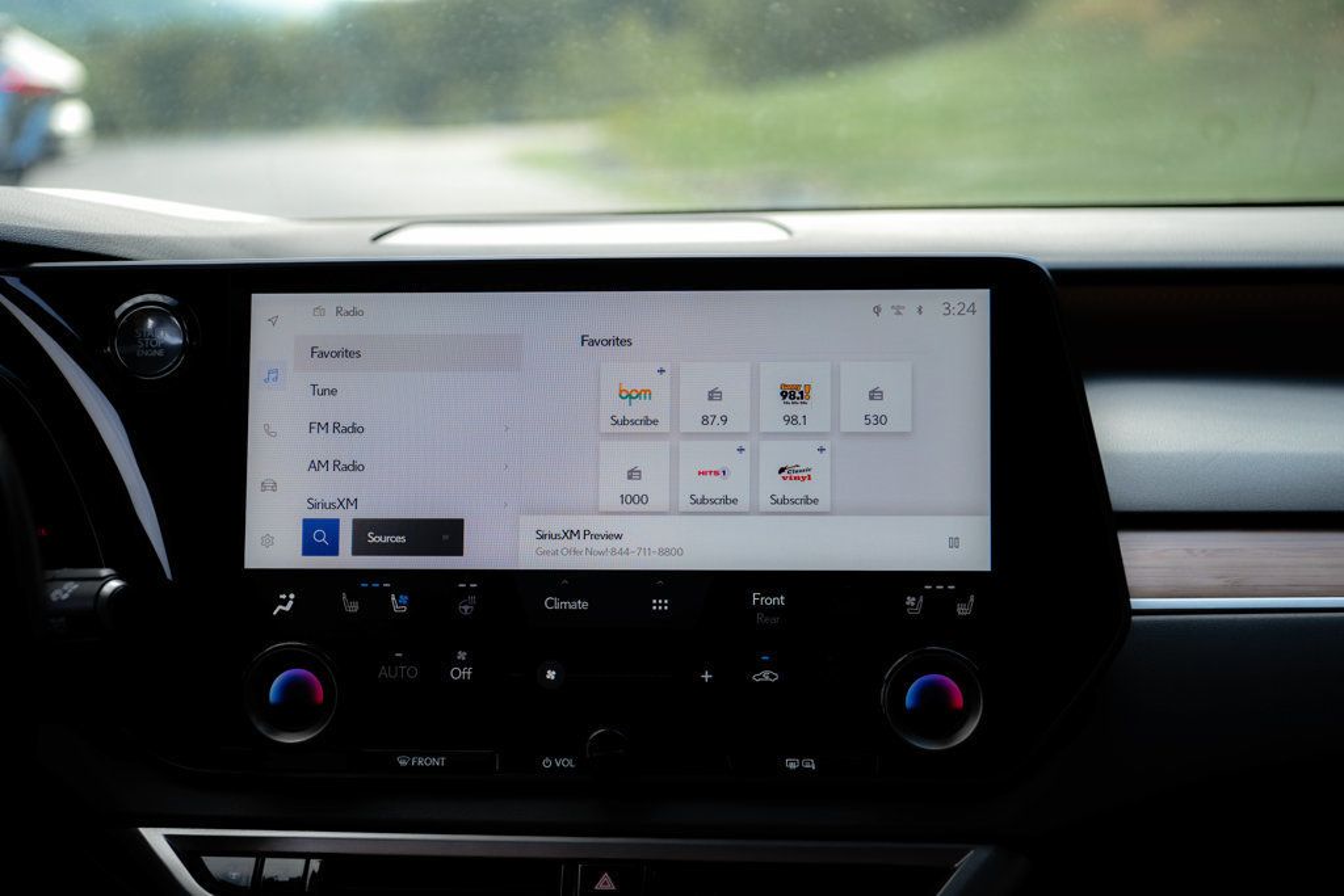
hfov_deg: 28.8
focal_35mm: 70
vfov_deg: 19.5
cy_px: 448
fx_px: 2614
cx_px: 672
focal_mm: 70
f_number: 5
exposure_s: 1/200
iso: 500
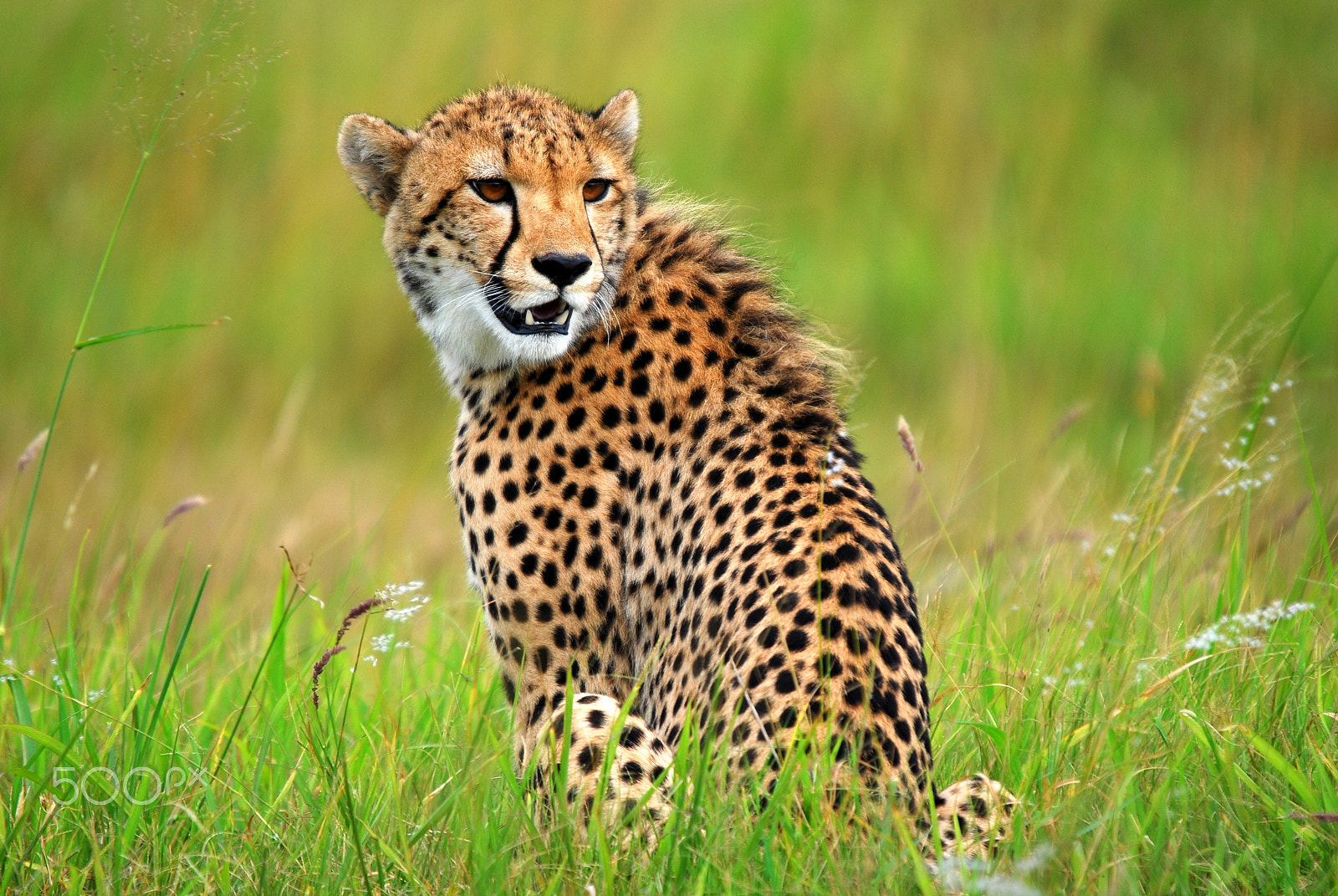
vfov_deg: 2.3
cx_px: 669
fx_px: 22326
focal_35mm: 600
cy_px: 448
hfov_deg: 3.4
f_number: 5.6
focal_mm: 400
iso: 100
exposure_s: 1/200
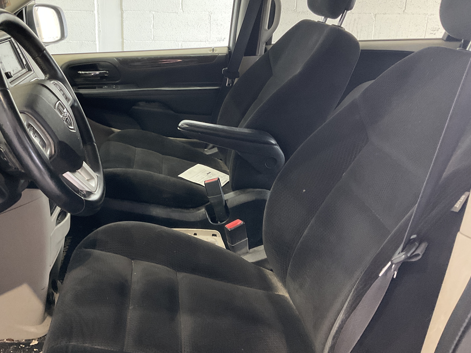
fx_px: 503
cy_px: 154
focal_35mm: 37
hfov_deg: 49.7
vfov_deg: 38.6
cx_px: 178
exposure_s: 1/60
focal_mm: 3
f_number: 1.8
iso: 160
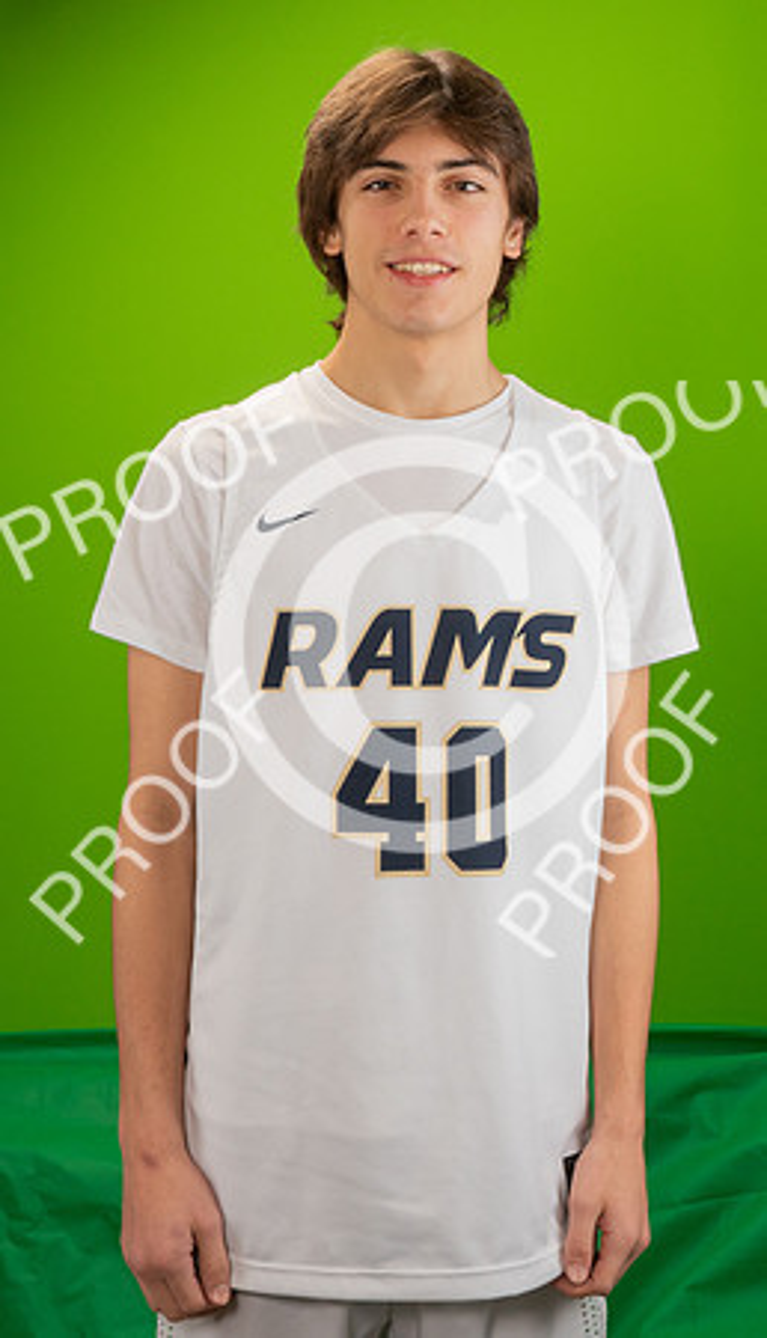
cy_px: 481
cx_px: 460
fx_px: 2073
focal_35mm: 58
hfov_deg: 20.9
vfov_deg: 35.5
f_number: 20
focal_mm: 29
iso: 800
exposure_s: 1/60
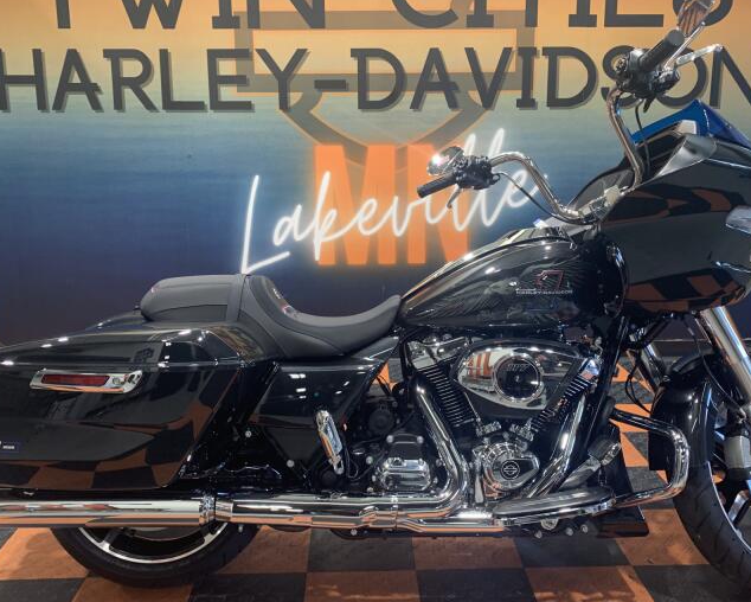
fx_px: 712
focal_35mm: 32
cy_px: 275
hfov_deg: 55.6
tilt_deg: -9.3
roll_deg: +0.7
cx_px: 389
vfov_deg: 45.8
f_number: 1.8
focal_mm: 4.25
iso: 80
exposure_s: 1/60
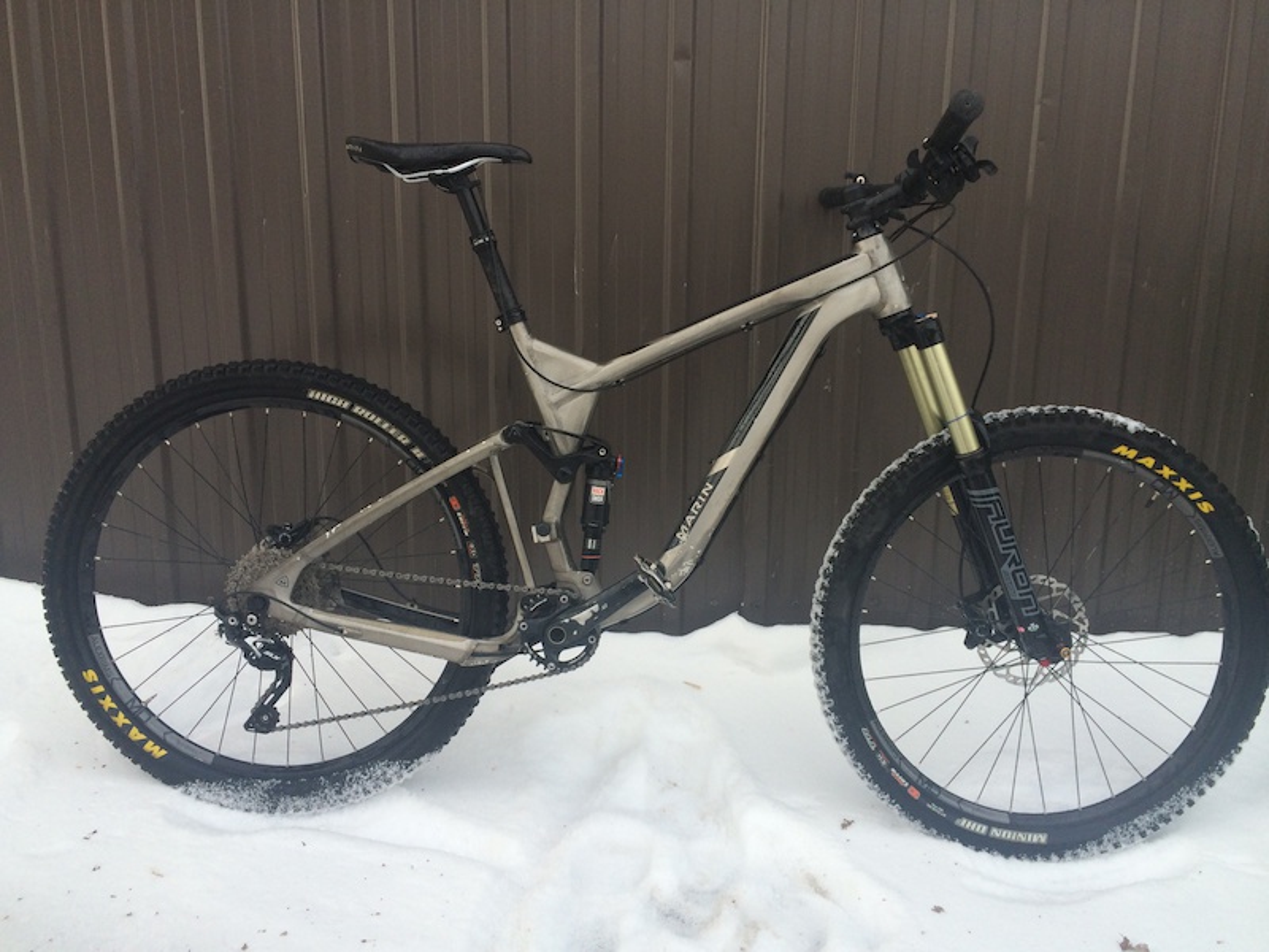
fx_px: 1100
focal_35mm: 30
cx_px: 634
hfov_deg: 60.0
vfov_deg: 46.8
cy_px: 476
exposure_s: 1/631
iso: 32
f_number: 2.2
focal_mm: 4.12
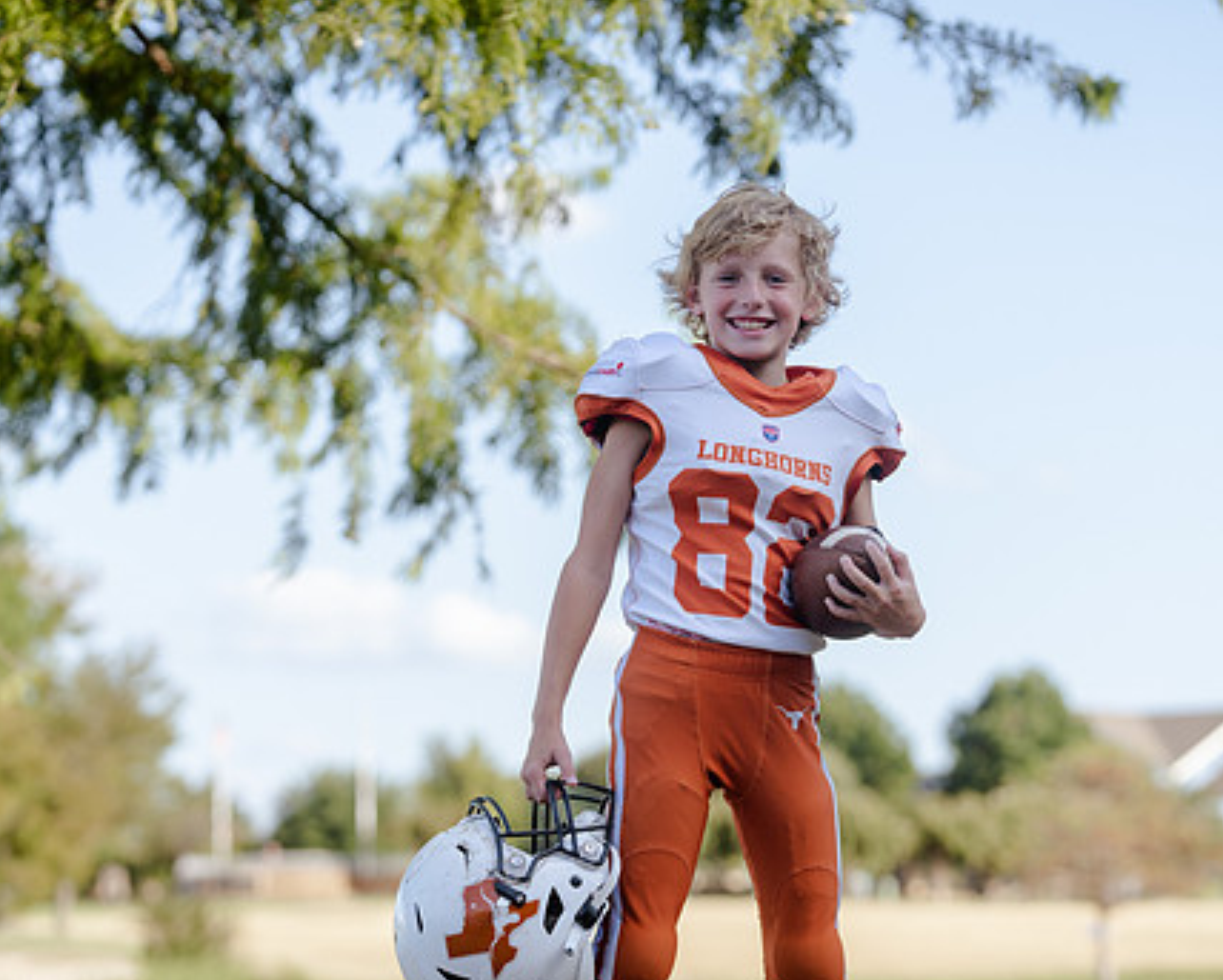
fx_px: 4890
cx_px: 706
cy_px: 514
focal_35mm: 135
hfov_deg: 14.3
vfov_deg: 11.4
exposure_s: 1/320
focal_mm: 100
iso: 100
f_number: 3.5
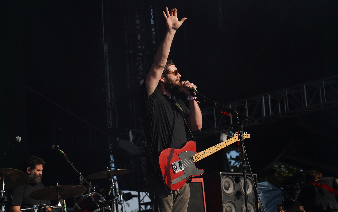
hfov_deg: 19.3
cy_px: 109
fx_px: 995
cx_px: 170
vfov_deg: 12.1
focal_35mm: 108
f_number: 8
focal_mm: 105
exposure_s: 1/500
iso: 100
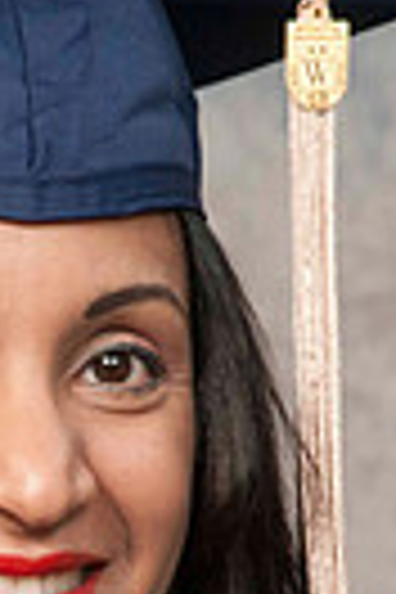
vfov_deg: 3.8
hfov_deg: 2.6
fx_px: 8876
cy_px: 477
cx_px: -25
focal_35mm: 538
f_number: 5.6
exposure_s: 1/125
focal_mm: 105
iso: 200
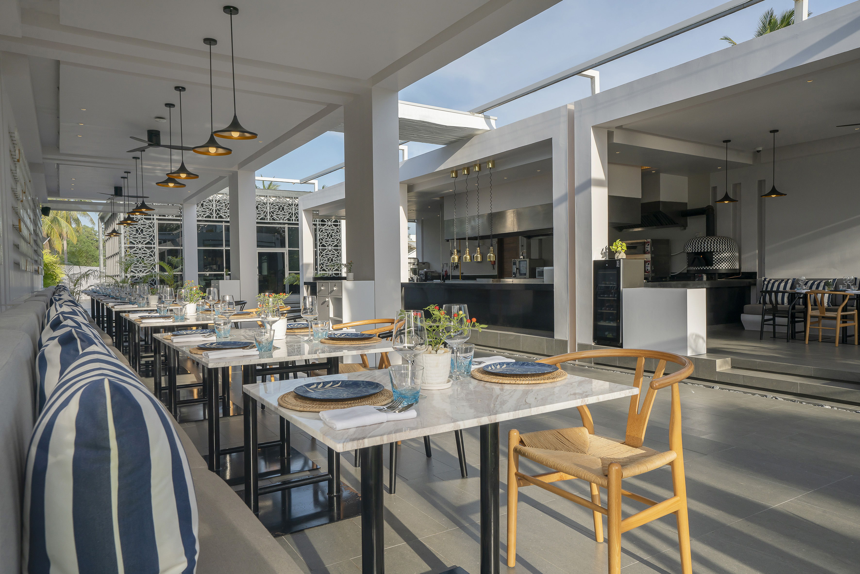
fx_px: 382
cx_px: 430
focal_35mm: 16
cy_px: 287
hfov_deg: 96.7
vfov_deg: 73.8
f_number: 13
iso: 250
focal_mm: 16
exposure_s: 1/200
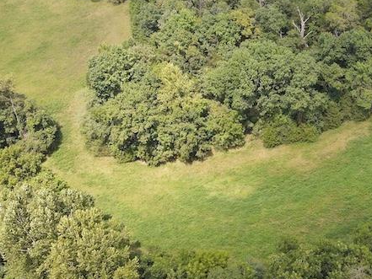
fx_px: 527
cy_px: 61
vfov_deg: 29.1
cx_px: 298
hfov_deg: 37.5
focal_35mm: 49
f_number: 2.8
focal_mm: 4.5
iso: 150
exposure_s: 1/15
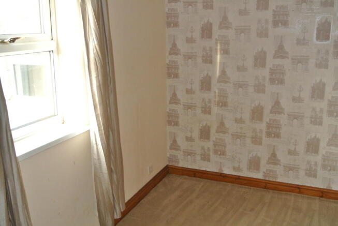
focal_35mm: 36
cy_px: 113
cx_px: 169
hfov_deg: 53.1
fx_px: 338
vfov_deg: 37.0
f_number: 4
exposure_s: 1/60
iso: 720
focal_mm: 13.6
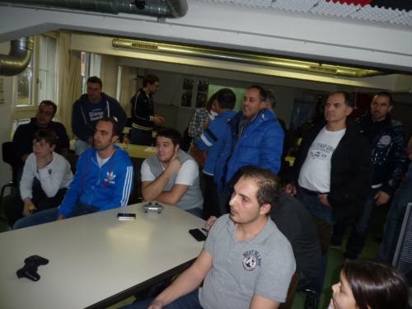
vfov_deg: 54.9
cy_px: 154
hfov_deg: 69.4
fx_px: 298
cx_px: 206
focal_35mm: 25
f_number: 3.3
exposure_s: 1/30
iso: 125
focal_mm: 4.1
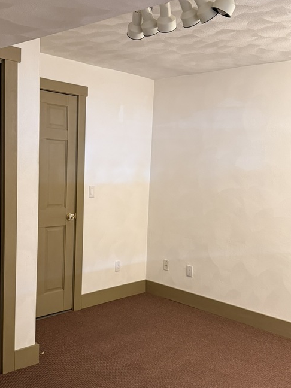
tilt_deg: -5.8
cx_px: 125
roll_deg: -1.4
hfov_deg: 35.9
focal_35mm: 40
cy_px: 216
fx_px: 448
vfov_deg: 46.7
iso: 500
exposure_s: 1/60
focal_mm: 6.76
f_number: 1.78
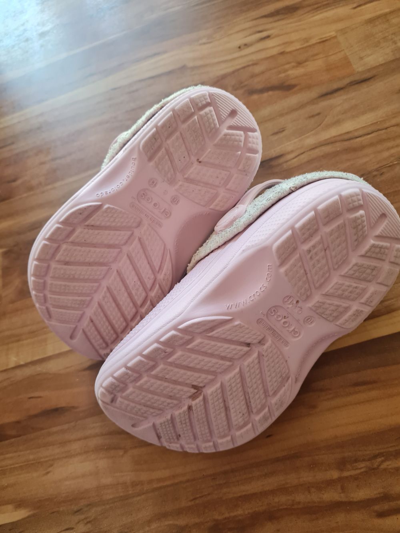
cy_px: 266
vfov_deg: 67.3
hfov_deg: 53.1
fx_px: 401
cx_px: 200
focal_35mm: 26
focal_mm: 5.4
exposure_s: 1/50
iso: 200
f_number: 1.8
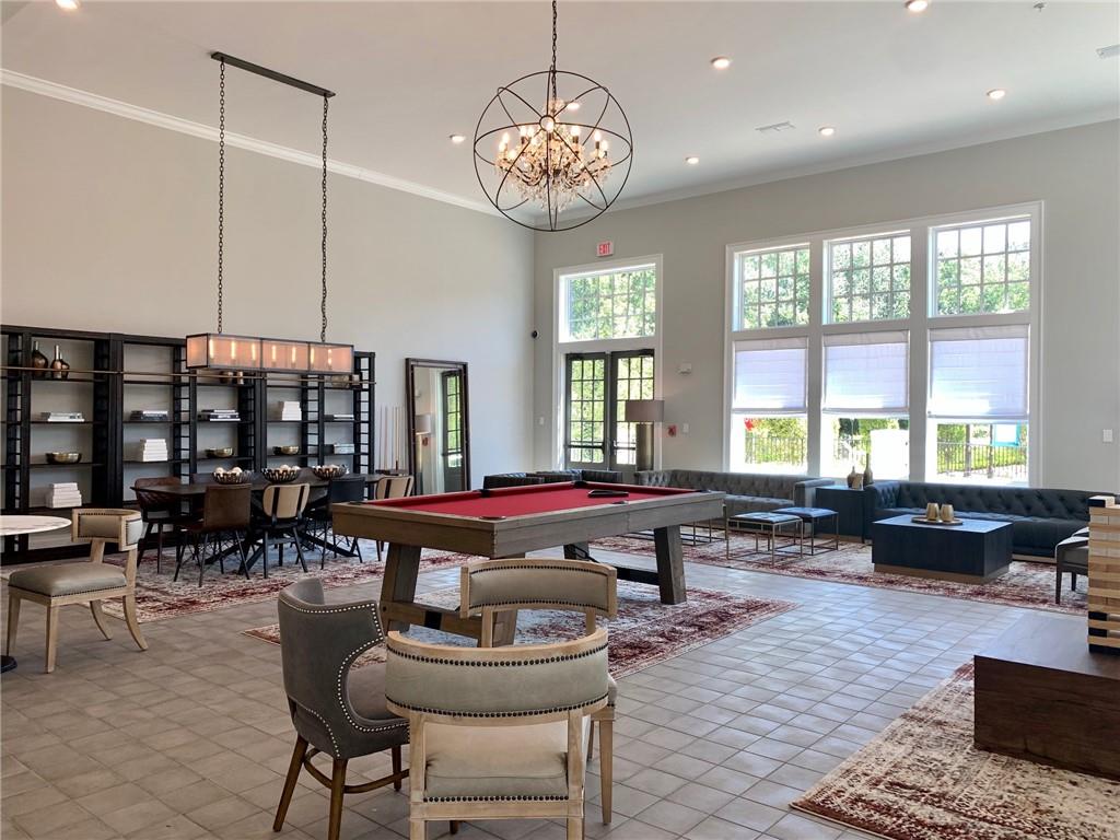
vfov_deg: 53.1
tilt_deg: +0.1
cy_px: 420
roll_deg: -0.5
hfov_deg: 67.3
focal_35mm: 26
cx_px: 560
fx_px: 841
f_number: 1.8
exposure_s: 1/120
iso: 32
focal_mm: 4.25
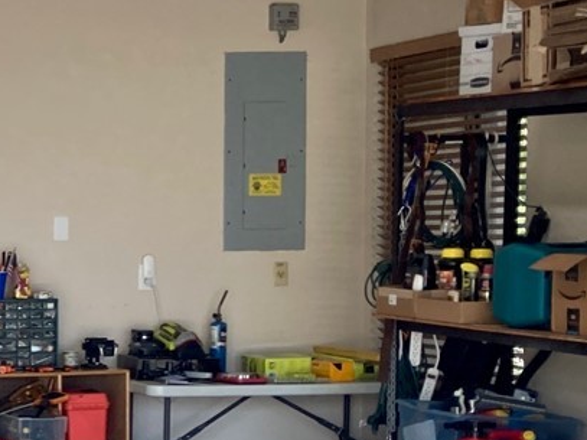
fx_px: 1865
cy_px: 346
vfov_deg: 13.4
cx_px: -430
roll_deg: +1.1
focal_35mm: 110
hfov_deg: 15.6
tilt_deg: -2.7
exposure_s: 1/120
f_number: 1.8
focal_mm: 3.99
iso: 25
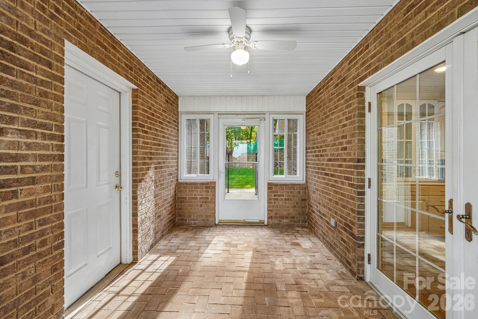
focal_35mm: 15
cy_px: 160
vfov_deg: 77.3
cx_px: 239
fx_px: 199
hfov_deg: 100.4
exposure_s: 1/8
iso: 400
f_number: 8
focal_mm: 10
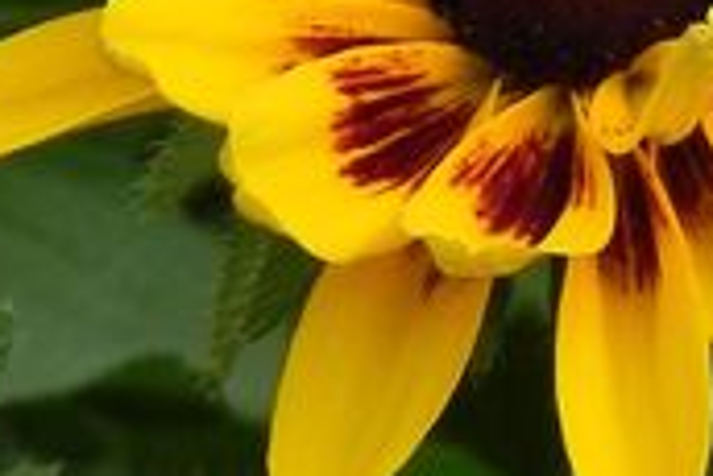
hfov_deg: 3.0
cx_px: 1057
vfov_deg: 2.0
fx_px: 13776
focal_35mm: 695
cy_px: -1014
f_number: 5
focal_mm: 25.7
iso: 160
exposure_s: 1/500
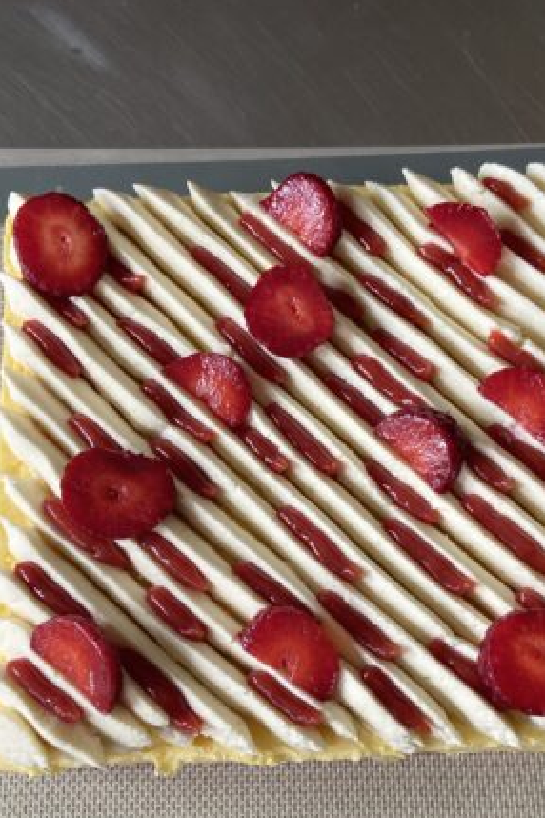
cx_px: 313
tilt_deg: -75.5
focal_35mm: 42
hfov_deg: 31.8
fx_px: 954
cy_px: 467
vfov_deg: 46.3
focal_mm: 4.25
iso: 64
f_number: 1.8
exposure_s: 1/121
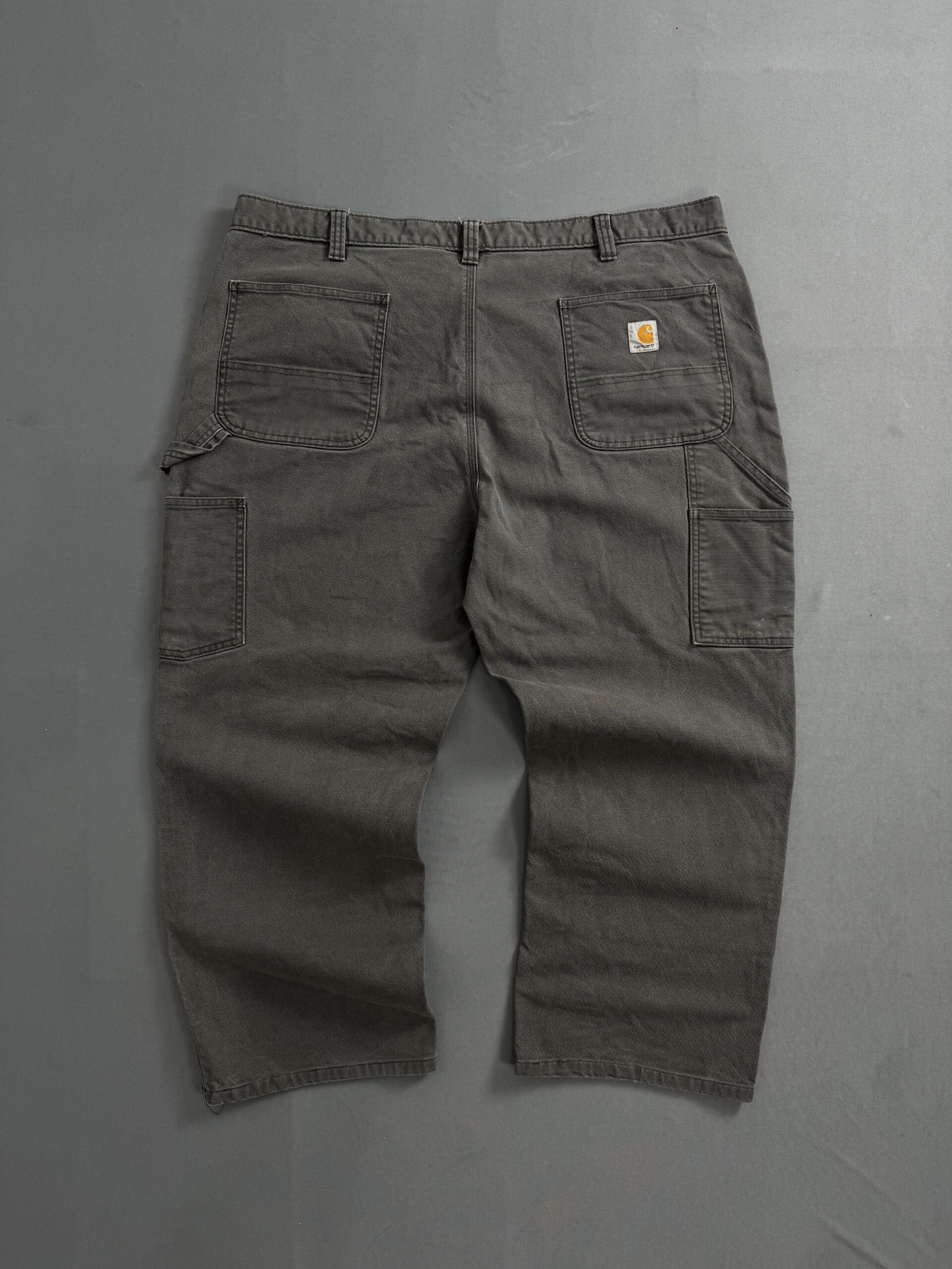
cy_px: 634
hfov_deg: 56.8
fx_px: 880
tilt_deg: -87.5
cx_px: 476
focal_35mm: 24
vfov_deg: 71.6
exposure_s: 1/60
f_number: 1.78
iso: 125
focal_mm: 6.76
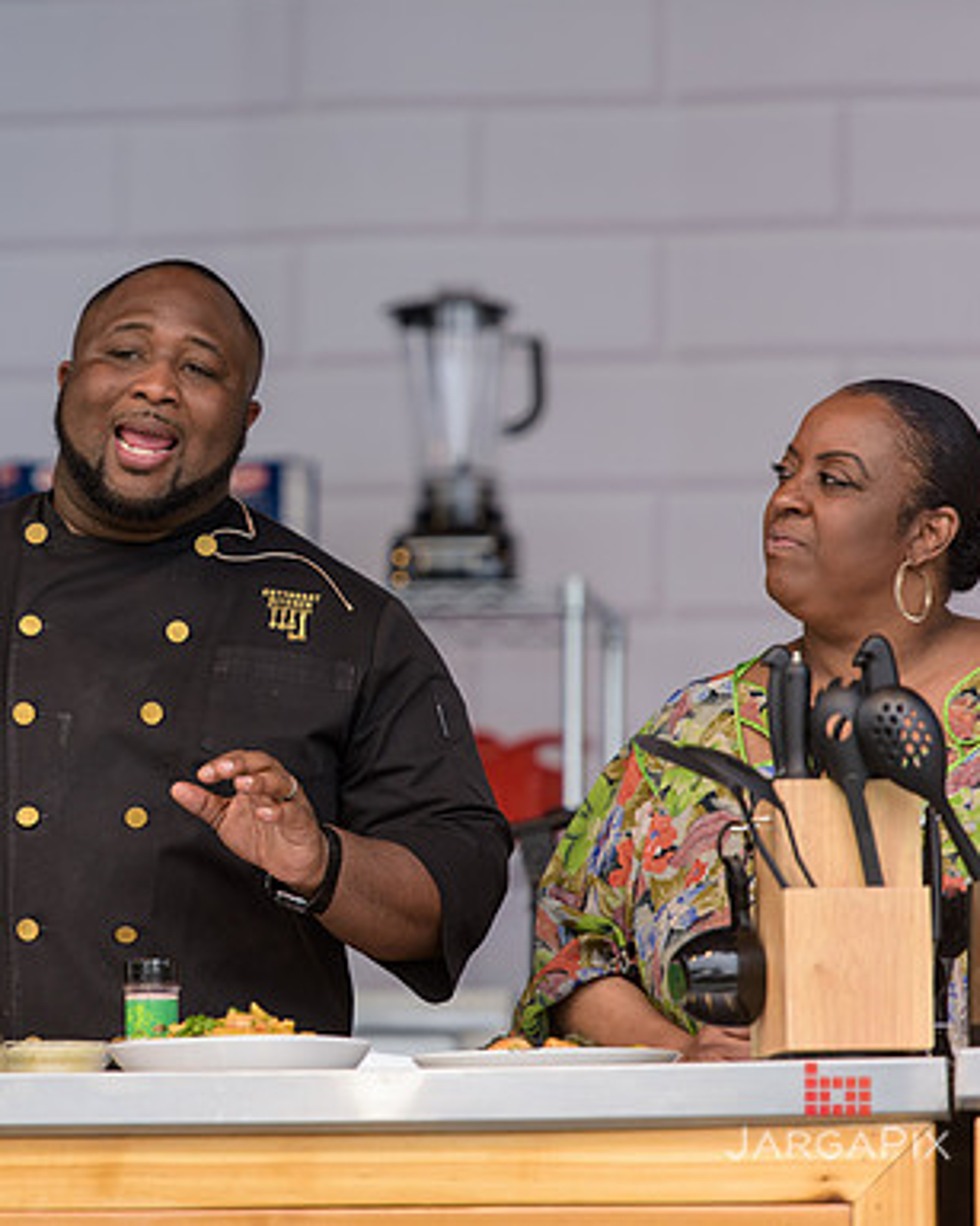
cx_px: 105
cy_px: 611
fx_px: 9249
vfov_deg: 7.6
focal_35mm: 255
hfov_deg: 6.1
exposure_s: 1/800
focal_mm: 180
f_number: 3.2
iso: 250
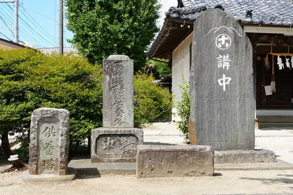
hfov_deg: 47.9
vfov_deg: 33.0
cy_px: 98
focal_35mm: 40
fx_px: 330
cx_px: 146
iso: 100
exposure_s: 1/125
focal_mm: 27
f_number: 9
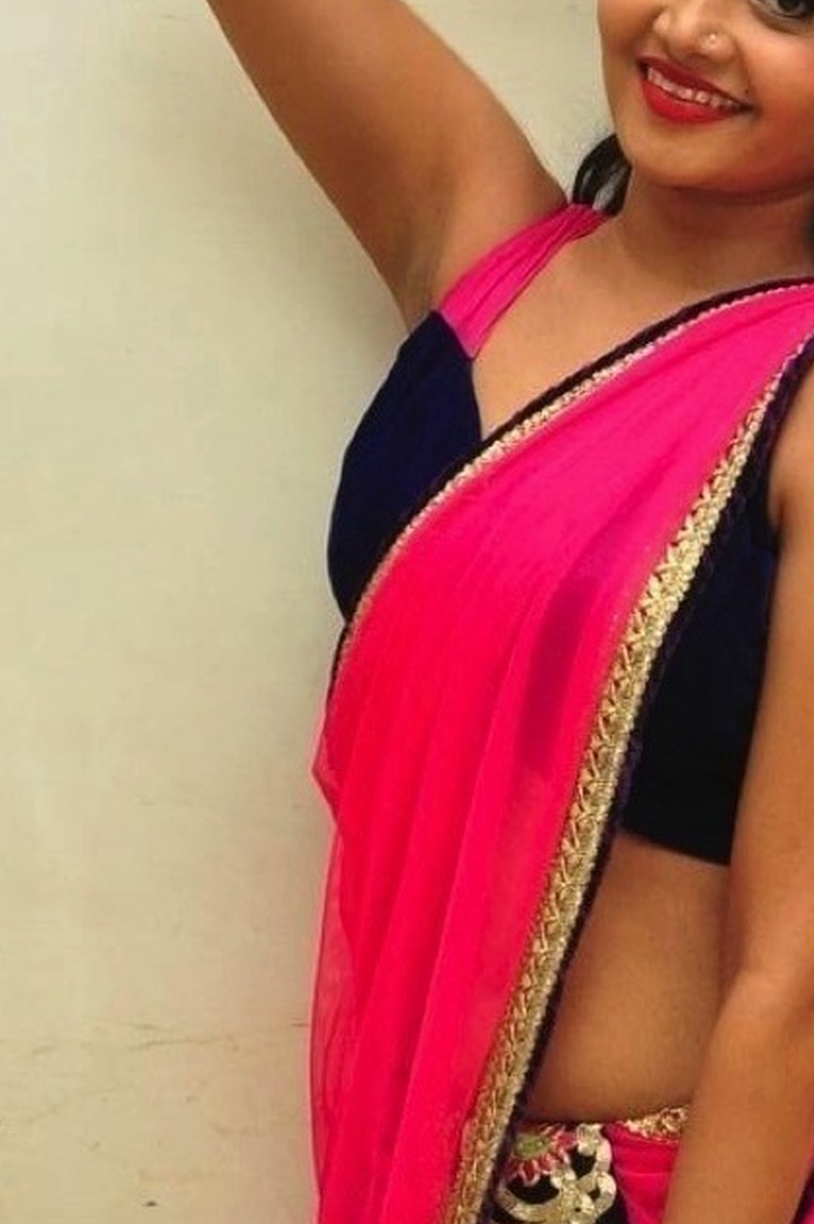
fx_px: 4382
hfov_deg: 10.5
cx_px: 826
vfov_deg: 15.6
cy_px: 1243
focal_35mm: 129
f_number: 7.1
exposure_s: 1/125
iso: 1600
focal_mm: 30
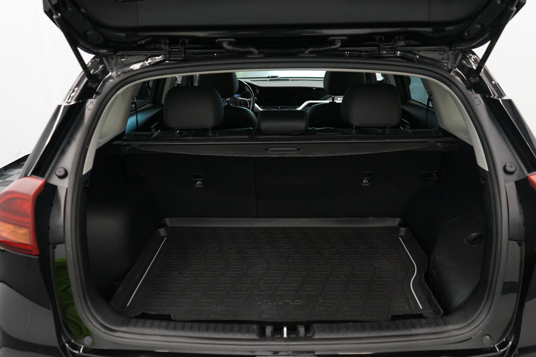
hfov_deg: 63.7
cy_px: 178
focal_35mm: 29
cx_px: 268
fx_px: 432
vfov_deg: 45.0
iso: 2500
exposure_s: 1/160
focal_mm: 29
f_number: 3.5
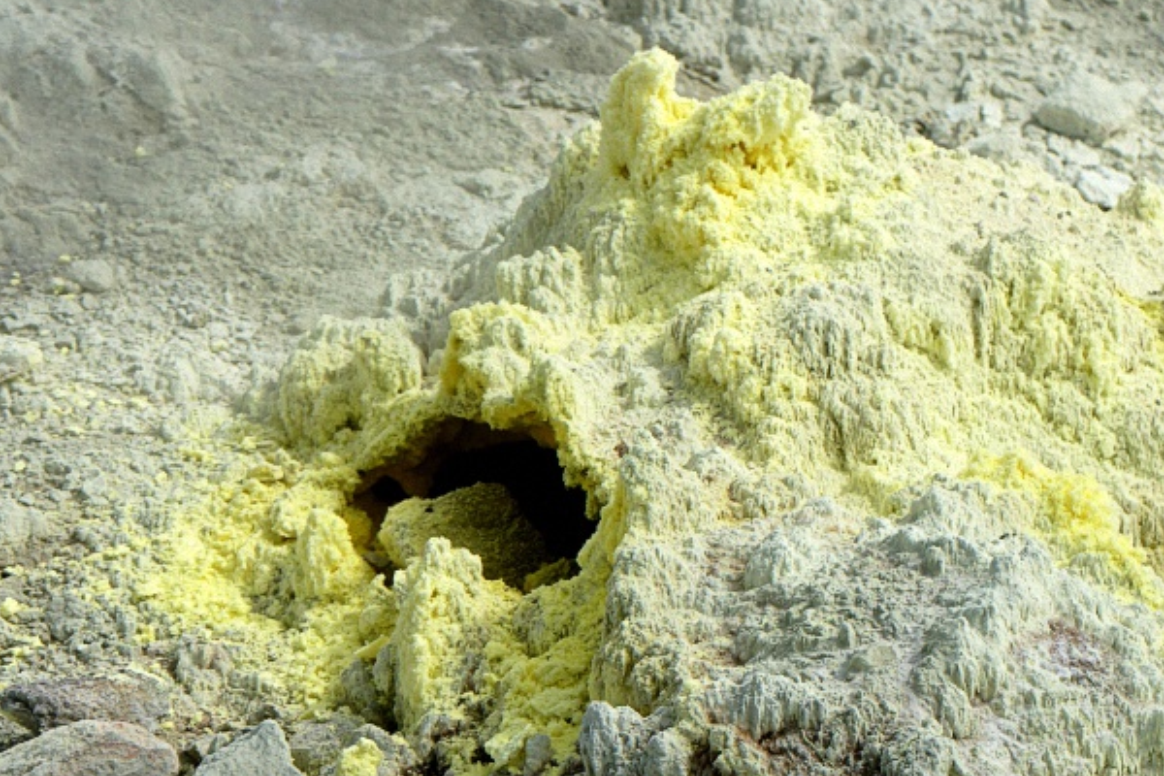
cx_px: 811
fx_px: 6789
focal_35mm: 210
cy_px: 421
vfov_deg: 6.5
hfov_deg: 9.8
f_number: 4.5
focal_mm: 70
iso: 100
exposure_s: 1/1600
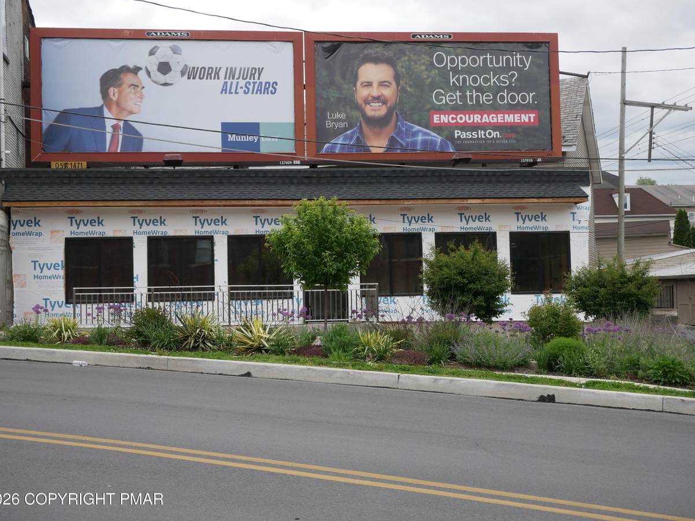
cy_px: 247
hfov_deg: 38.9
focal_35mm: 49
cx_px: 342
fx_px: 984
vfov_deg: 29.7
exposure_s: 1/200
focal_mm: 23
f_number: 6.3
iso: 200
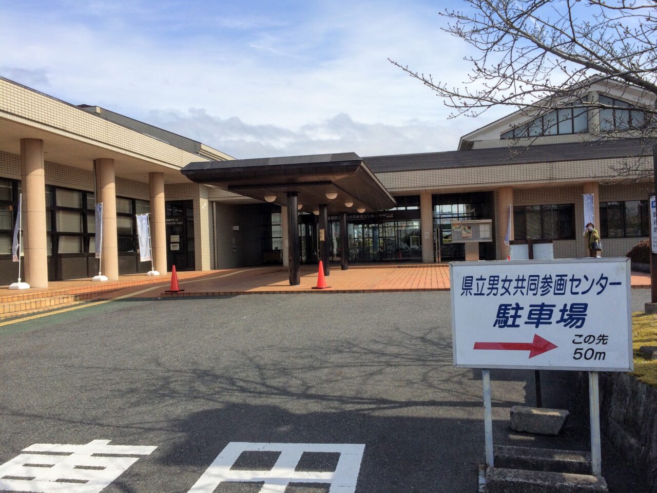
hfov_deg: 61.7
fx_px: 550
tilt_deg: -0.9
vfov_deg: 48.2
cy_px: 246
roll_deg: +2.5
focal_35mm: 29
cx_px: 328
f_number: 2.2
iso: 32
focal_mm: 4.15
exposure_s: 1/2564
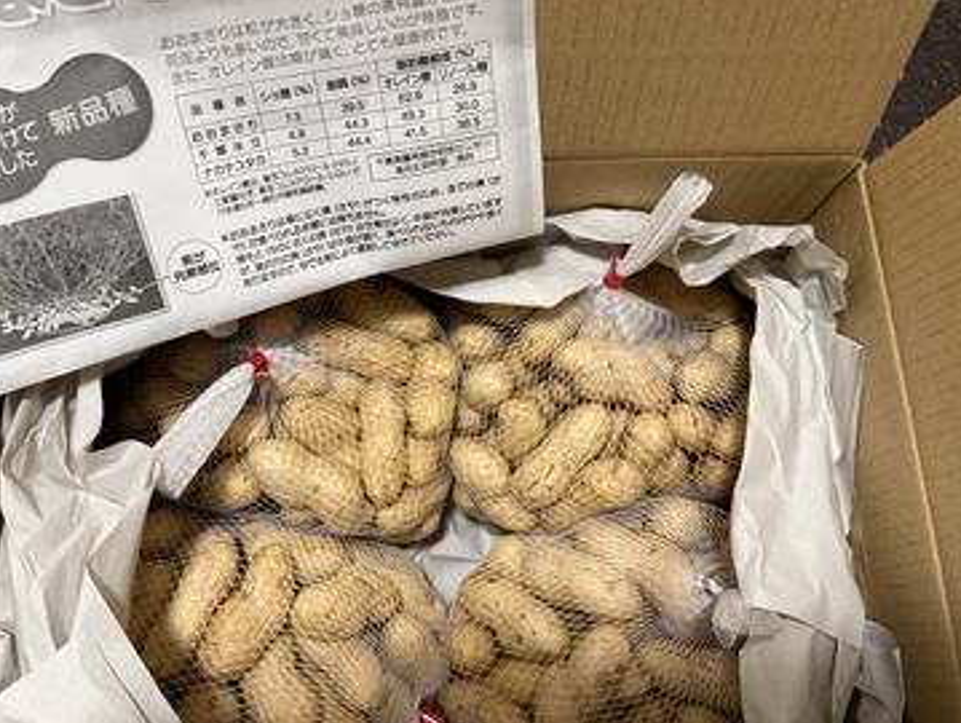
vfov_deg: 44.2
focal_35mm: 32
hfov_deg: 56.3
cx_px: 381
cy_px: 327
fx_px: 889
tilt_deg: -70.8
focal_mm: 6.76
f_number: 1.78
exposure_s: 1/60
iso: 400
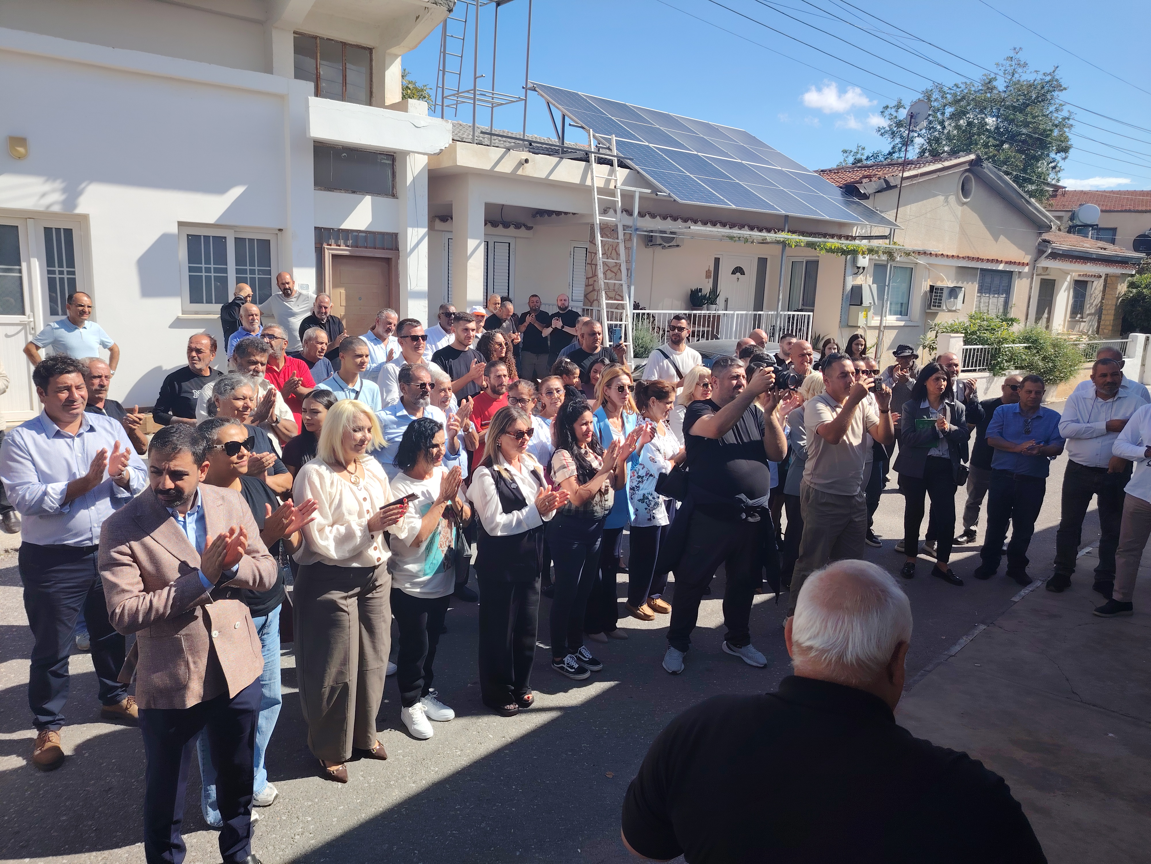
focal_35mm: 24
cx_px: 576
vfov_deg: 56.8
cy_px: 432
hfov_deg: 71.6
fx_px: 798
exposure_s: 1/792
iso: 100
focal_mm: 5.25
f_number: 1.75
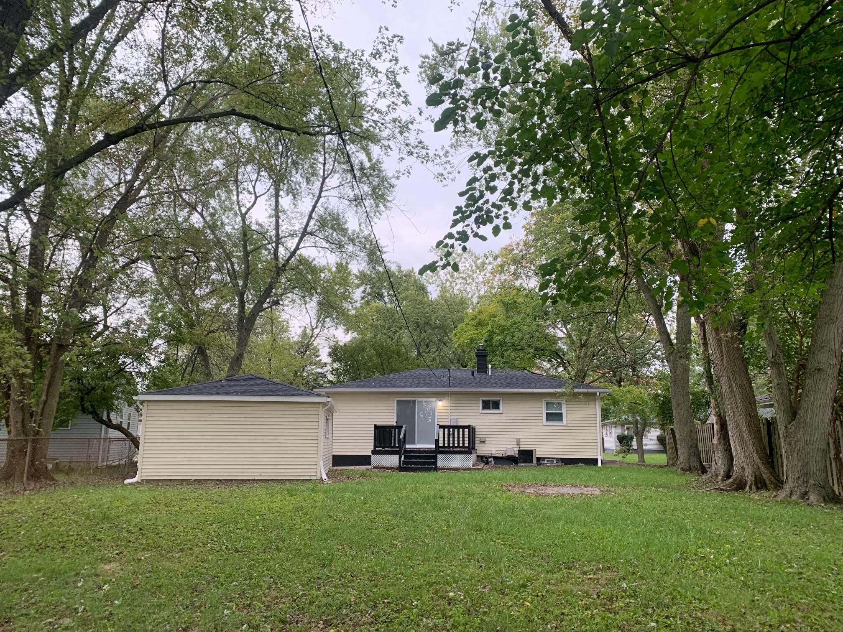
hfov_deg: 67.3
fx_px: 633
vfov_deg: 53.1
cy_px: 316
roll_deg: -0.4
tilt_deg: +10.2
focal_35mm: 26
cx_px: 422
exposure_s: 1/99
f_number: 1.8
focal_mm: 4.25
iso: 100
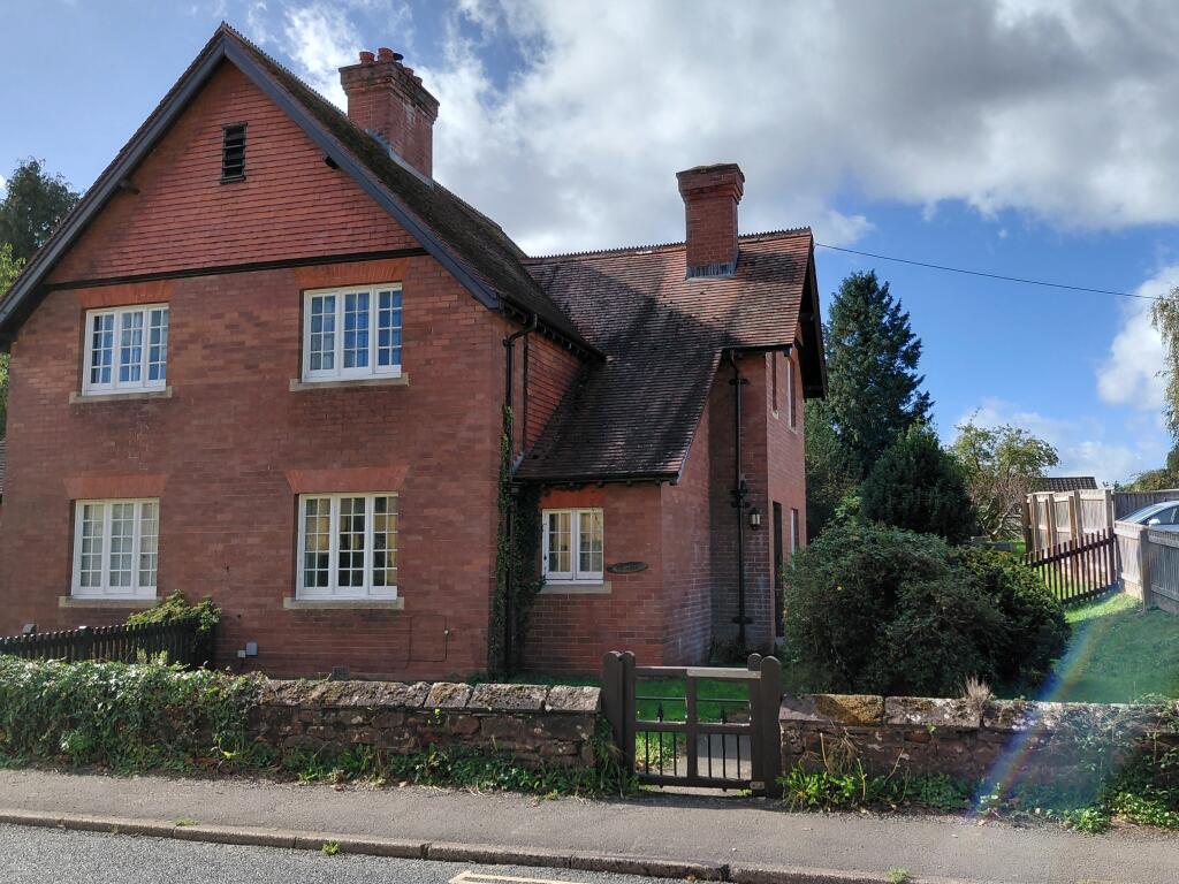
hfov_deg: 69.4
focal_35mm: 25
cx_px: 590
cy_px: 442
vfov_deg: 54.9
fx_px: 851
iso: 50
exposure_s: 1/2500
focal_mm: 4.69
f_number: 1.8
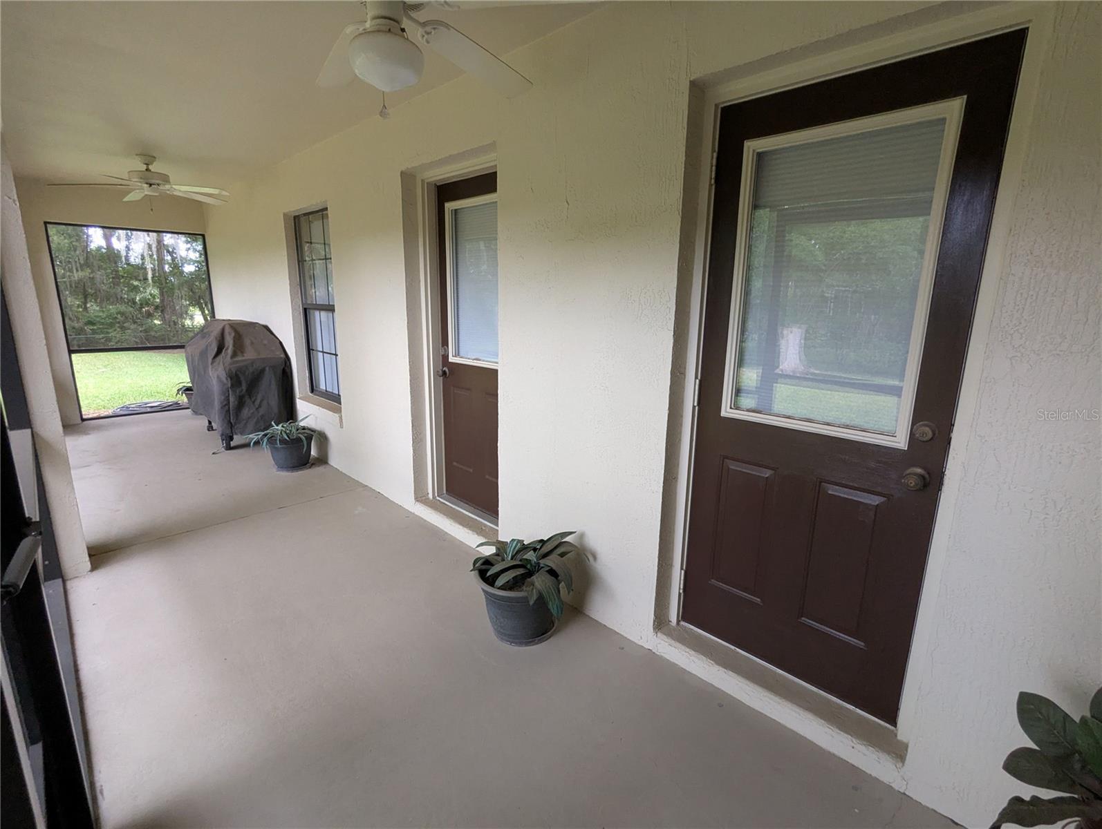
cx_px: 551
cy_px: 414
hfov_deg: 94.4
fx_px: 510
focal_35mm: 16
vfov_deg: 78.2
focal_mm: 2.35
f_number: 2.2
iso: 343
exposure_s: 1/242
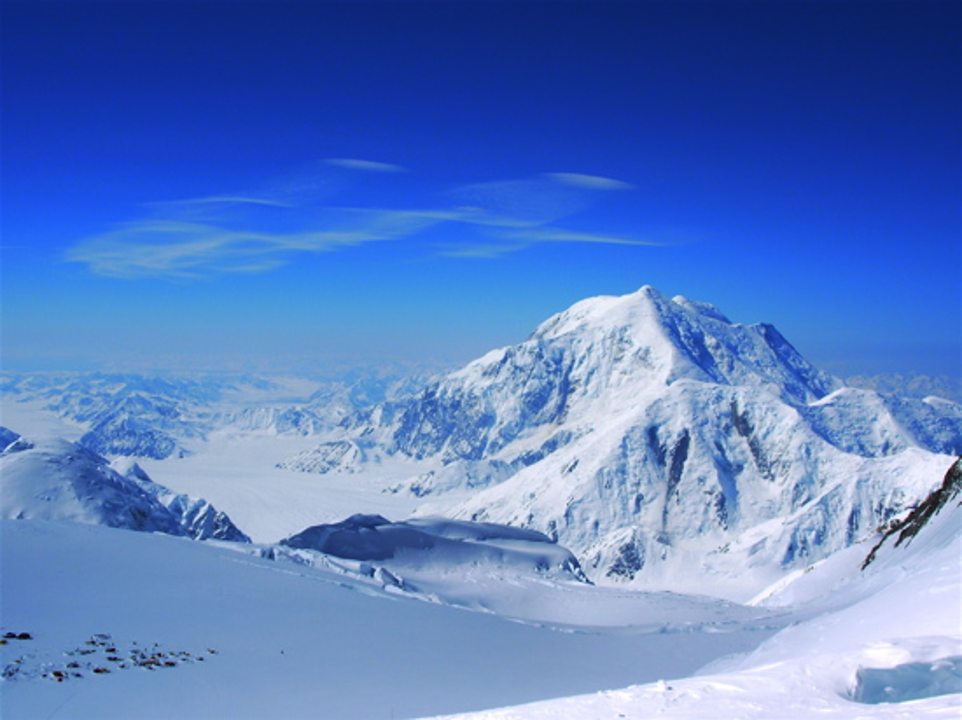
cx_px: 481
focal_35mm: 38
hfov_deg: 49.0
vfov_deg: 37.7
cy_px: 360
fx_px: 1056
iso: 50
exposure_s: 1/939
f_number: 4.9
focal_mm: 6.3
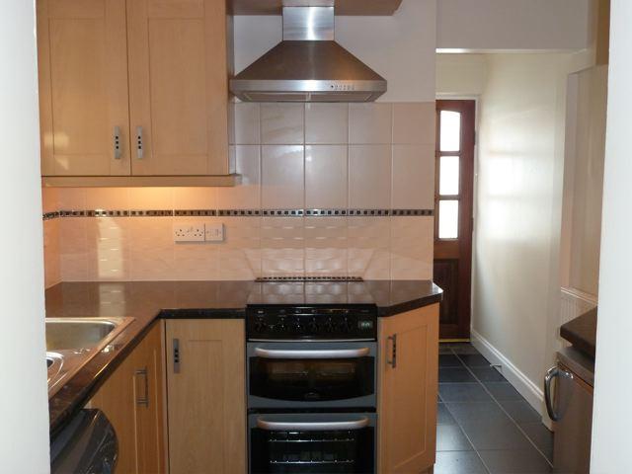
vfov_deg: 44.2
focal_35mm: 32
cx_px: 316
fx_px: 584
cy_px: 237
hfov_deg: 56.8
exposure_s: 1/30
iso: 250
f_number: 3.5
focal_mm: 5.3
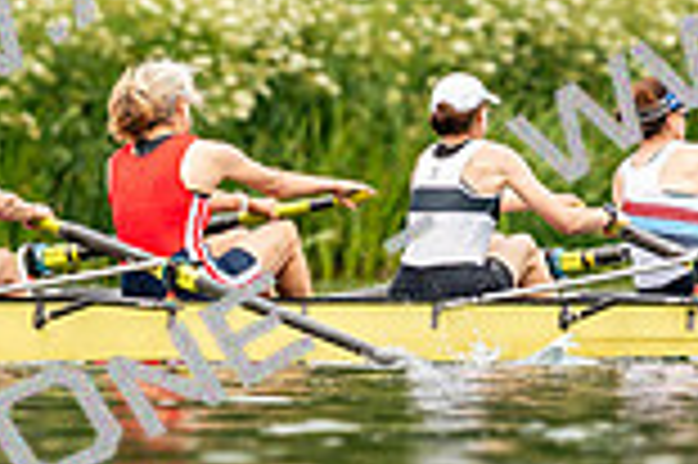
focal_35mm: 1916
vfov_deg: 0.7
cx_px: 180
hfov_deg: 1.1
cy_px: 259
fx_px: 37109
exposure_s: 1/2000
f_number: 6.3
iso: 400
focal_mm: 512
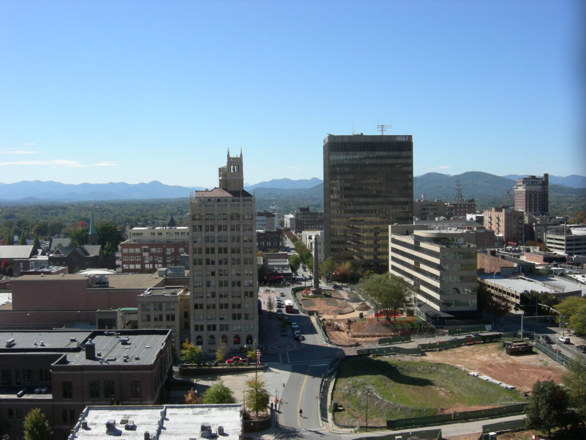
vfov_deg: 37.7
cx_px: 293
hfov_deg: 49.0
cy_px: 220
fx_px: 643
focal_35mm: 38
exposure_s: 1/233
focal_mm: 8
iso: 64
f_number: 7
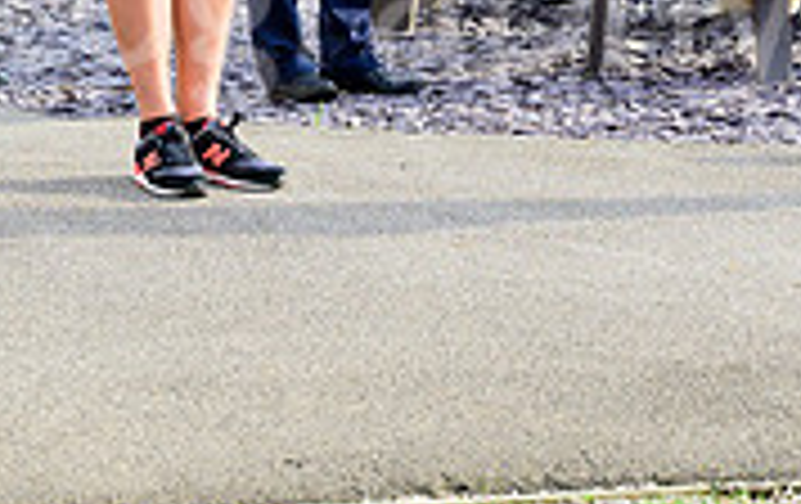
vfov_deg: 5.6
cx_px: 234
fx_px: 5074
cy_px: -218
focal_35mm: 232
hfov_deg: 9.0
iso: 800
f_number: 5.6
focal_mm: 70
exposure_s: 1/1250
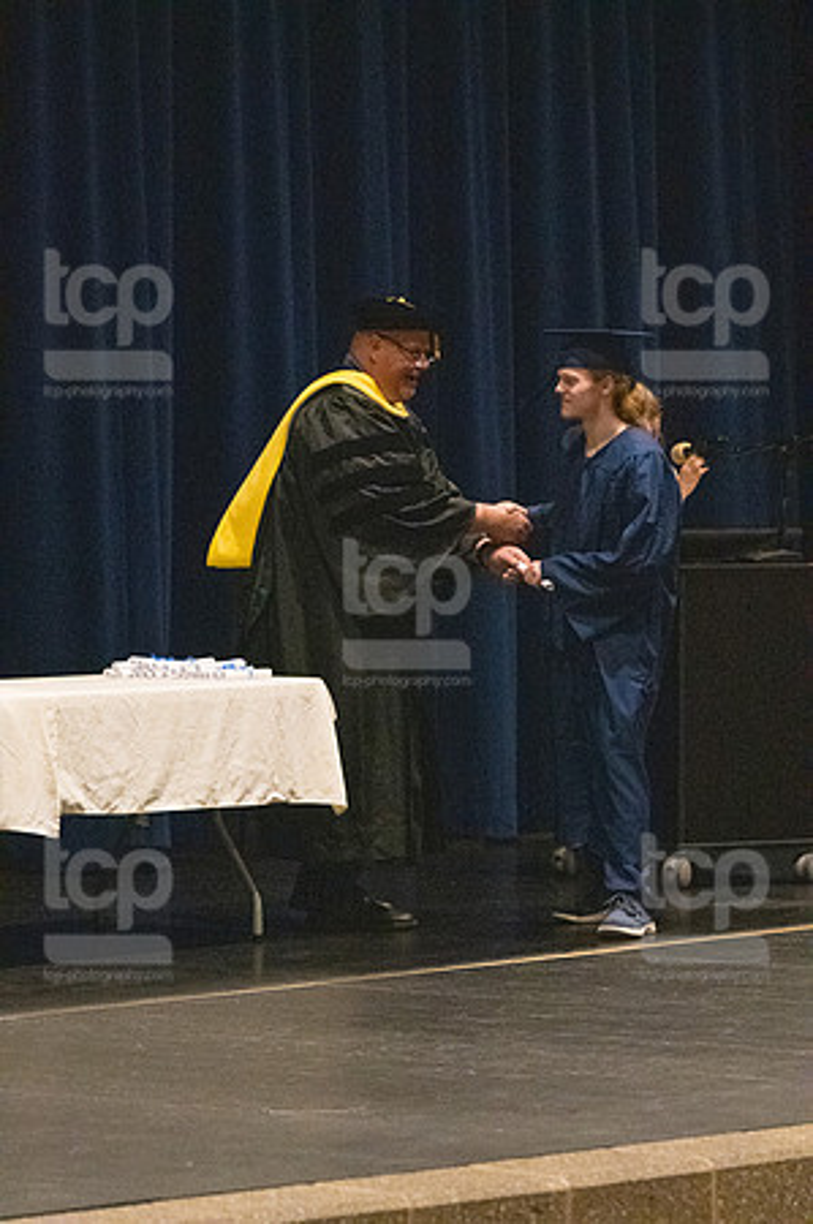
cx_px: 406
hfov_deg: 7.9
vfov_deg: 11.8
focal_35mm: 174
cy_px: 612
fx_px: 5907
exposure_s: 1/400
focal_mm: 116
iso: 10000
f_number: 3.2
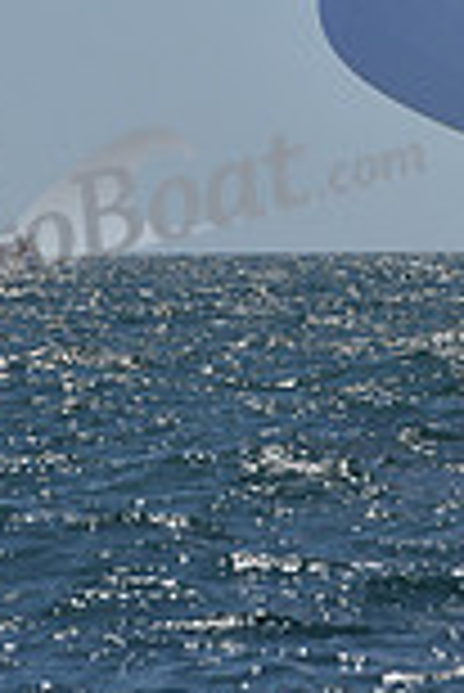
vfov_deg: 3.1
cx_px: 660
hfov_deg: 2.1
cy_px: -531
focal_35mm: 658
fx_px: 12692
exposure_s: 1/800
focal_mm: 175
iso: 320
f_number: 10
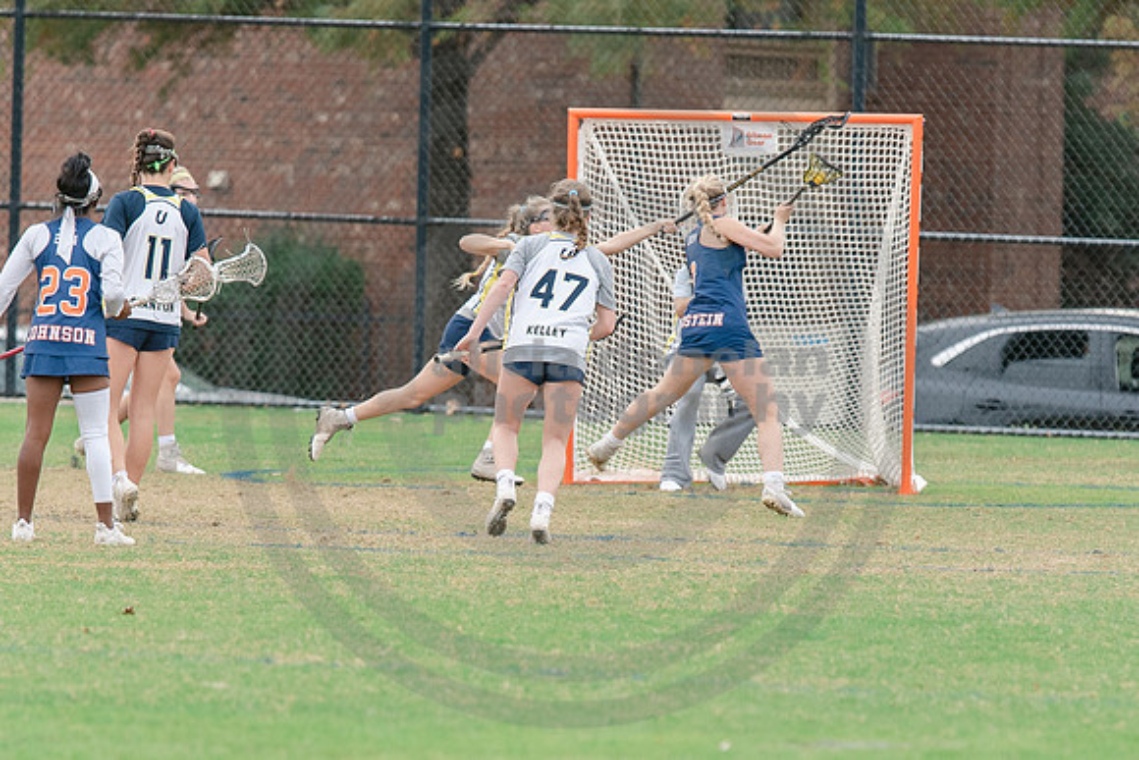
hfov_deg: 4.0
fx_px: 16216
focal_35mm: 512
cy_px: 607
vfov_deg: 2.7
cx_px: 571
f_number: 2.8
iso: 400
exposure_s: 1/1250
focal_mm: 200
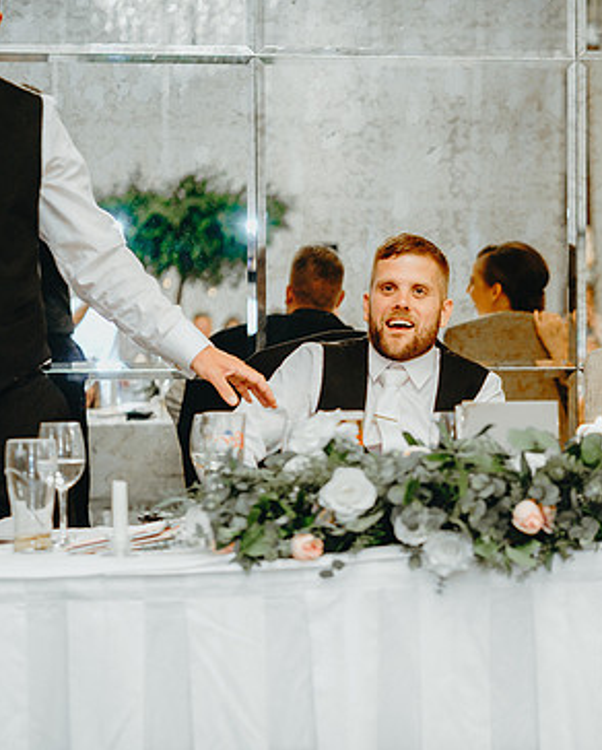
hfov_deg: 12.0
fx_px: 2824
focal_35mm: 127
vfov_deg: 15.1
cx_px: 596
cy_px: 393
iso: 2000
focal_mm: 85
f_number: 2.8
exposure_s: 1/125
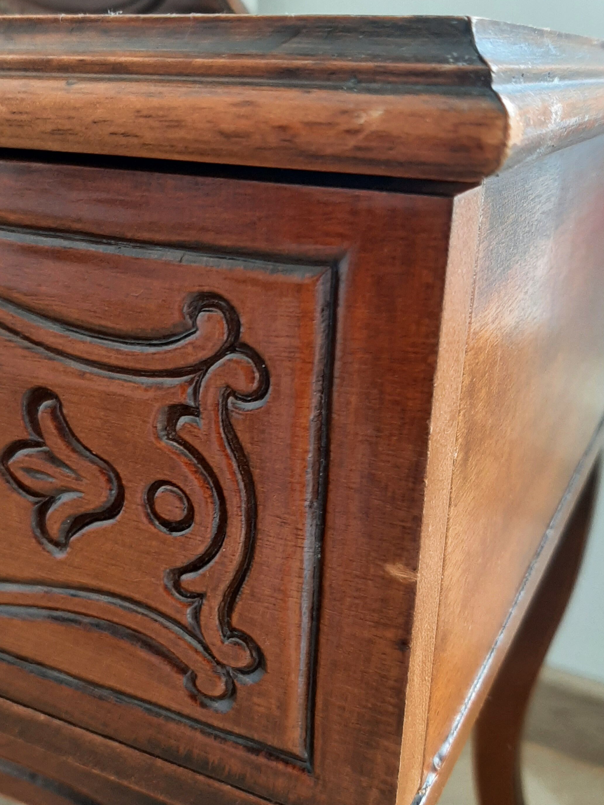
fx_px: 884
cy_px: 426
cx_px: 264
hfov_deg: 37.7
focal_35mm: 38
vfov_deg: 49.0
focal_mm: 3.93
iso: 125
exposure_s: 1/60
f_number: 1.7
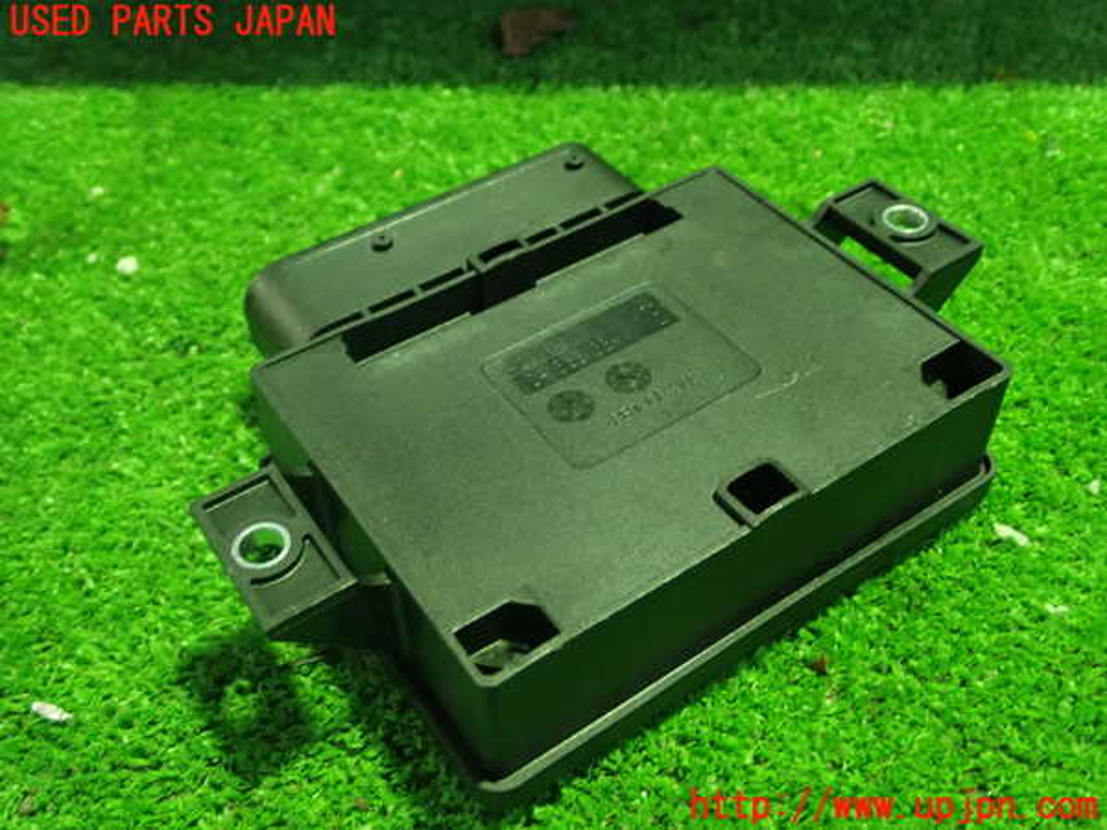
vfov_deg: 39.7
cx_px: 554
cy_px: 415
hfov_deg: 51.4
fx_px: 1151
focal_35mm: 36
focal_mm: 6.37
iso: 800
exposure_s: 1/15
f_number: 2.5
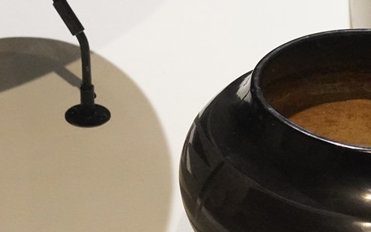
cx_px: 389
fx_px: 1750
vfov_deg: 7.6
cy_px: 153
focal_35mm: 173
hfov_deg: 11.9
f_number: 6.3
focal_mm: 40
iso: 6400
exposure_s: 1/100
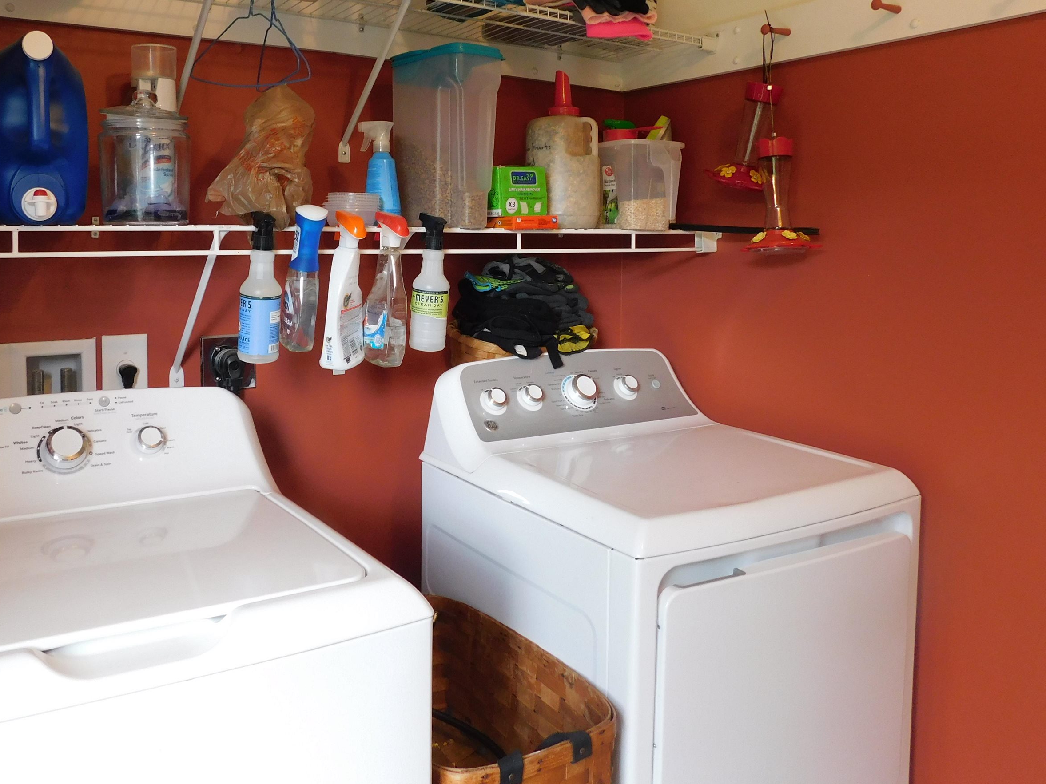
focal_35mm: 30
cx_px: 427
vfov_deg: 46.2
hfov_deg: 59.6
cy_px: 277
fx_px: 906
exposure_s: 1/30
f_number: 3
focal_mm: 4
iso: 160
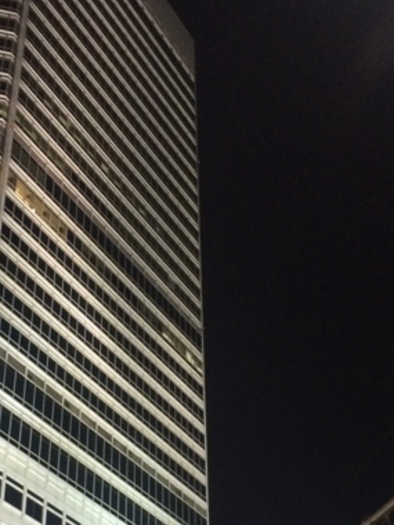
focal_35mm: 61
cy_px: 416
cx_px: 171
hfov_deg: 24.0
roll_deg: +0.5
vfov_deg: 30.9
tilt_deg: +30.6
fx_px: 926
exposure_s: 1/30
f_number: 2.2
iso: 200
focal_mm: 4.15
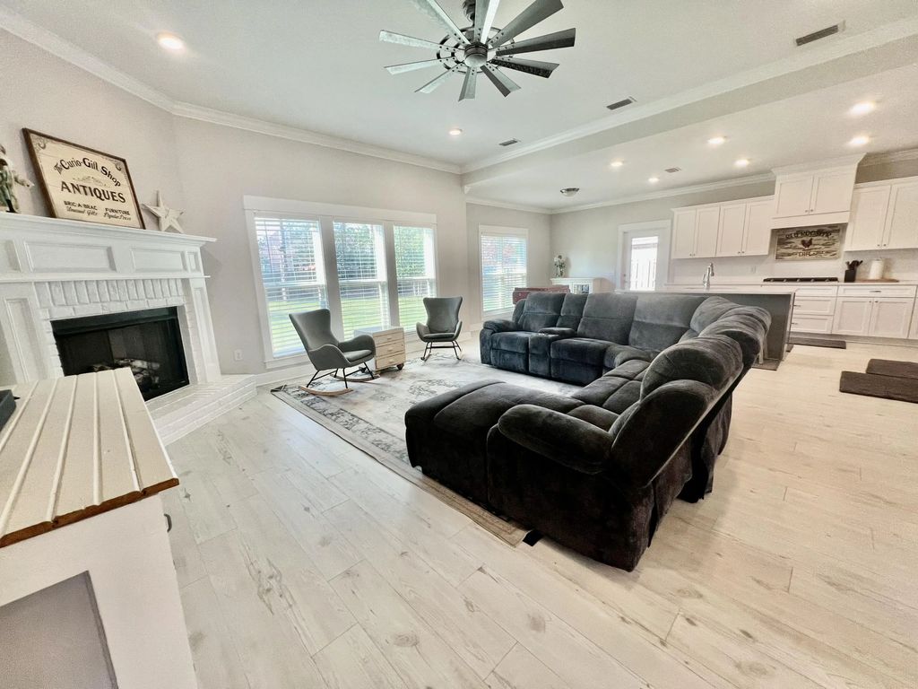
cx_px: 459
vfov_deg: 89.9
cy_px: 344
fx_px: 345
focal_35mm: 13
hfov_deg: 106.2
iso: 80
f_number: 1.8
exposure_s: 1/120
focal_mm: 1.57
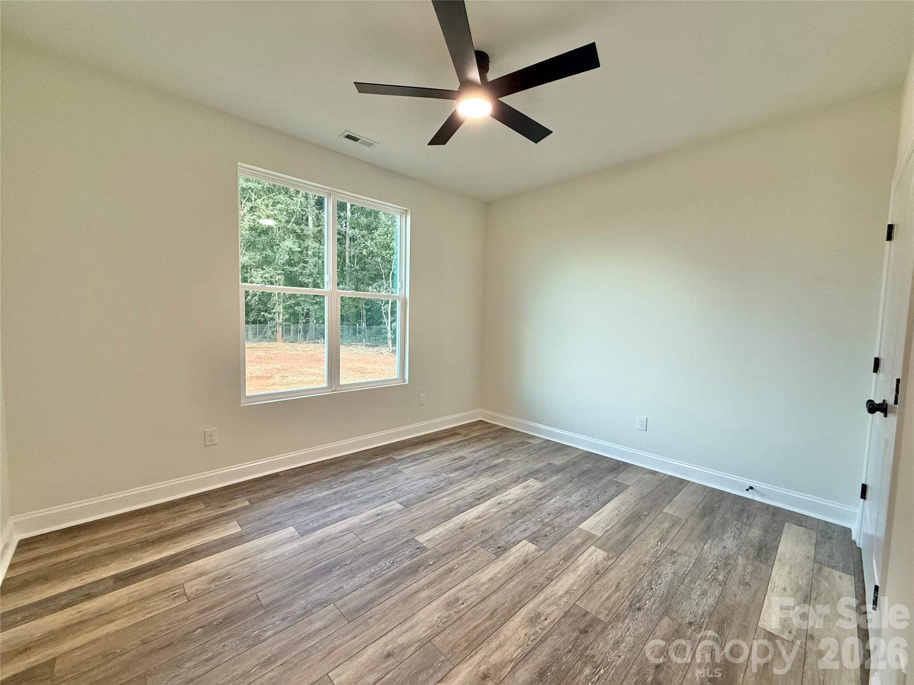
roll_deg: -1.2
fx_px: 370
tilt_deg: -3.4
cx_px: 457
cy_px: 342
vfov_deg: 85.7
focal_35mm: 14
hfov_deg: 102.1
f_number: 2.2
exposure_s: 1/99
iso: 250
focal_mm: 2.22
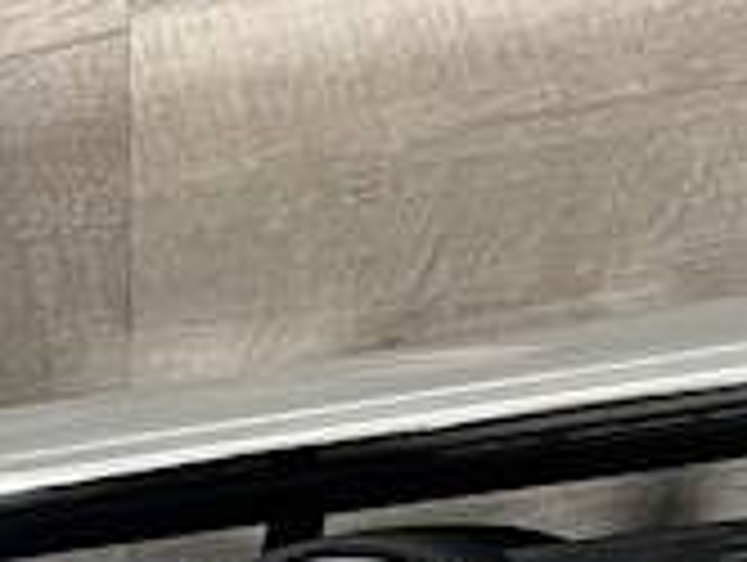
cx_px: 1332
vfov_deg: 8.5
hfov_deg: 11.8
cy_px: 1493
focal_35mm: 154
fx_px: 3328
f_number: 1.6
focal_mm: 5.1
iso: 320
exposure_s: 1/50
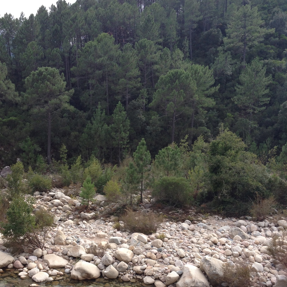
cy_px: 211
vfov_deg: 34.0
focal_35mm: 49
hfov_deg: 34.6
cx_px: 117
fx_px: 460
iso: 64
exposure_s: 1/541
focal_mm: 4.28
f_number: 2.4
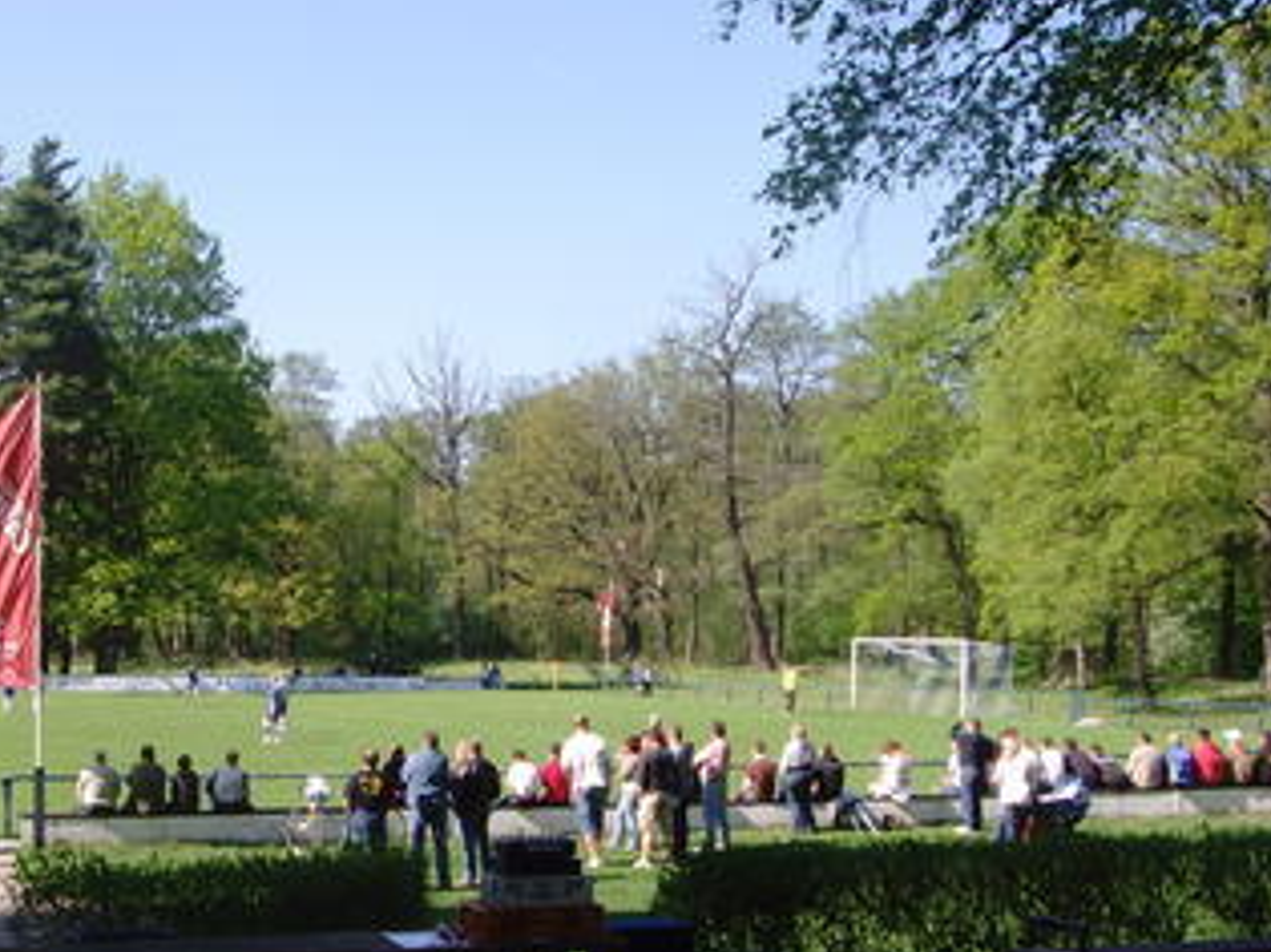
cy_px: 639
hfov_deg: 30.9
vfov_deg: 23.5
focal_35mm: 62
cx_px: 412
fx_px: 2276
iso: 80
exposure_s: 1/125
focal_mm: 6.6
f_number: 6.3
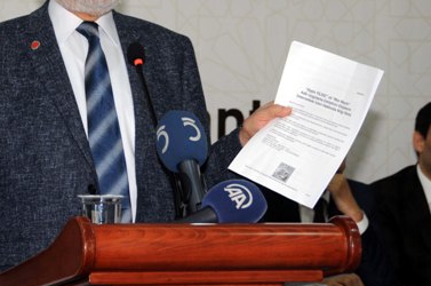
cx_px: 147
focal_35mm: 158
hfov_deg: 13.0
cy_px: 51
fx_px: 1888
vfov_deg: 8.6
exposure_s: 1/60
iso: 400
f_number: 5.6
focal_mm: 62
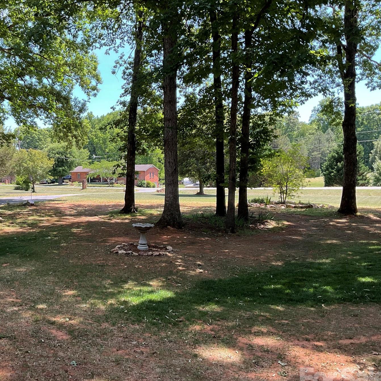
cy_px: 206
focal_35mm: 39
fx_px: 486
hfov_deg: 41.7
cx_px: 100
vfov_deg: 42.8
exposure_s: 1/195
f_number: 1.8
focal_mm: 3
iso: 16
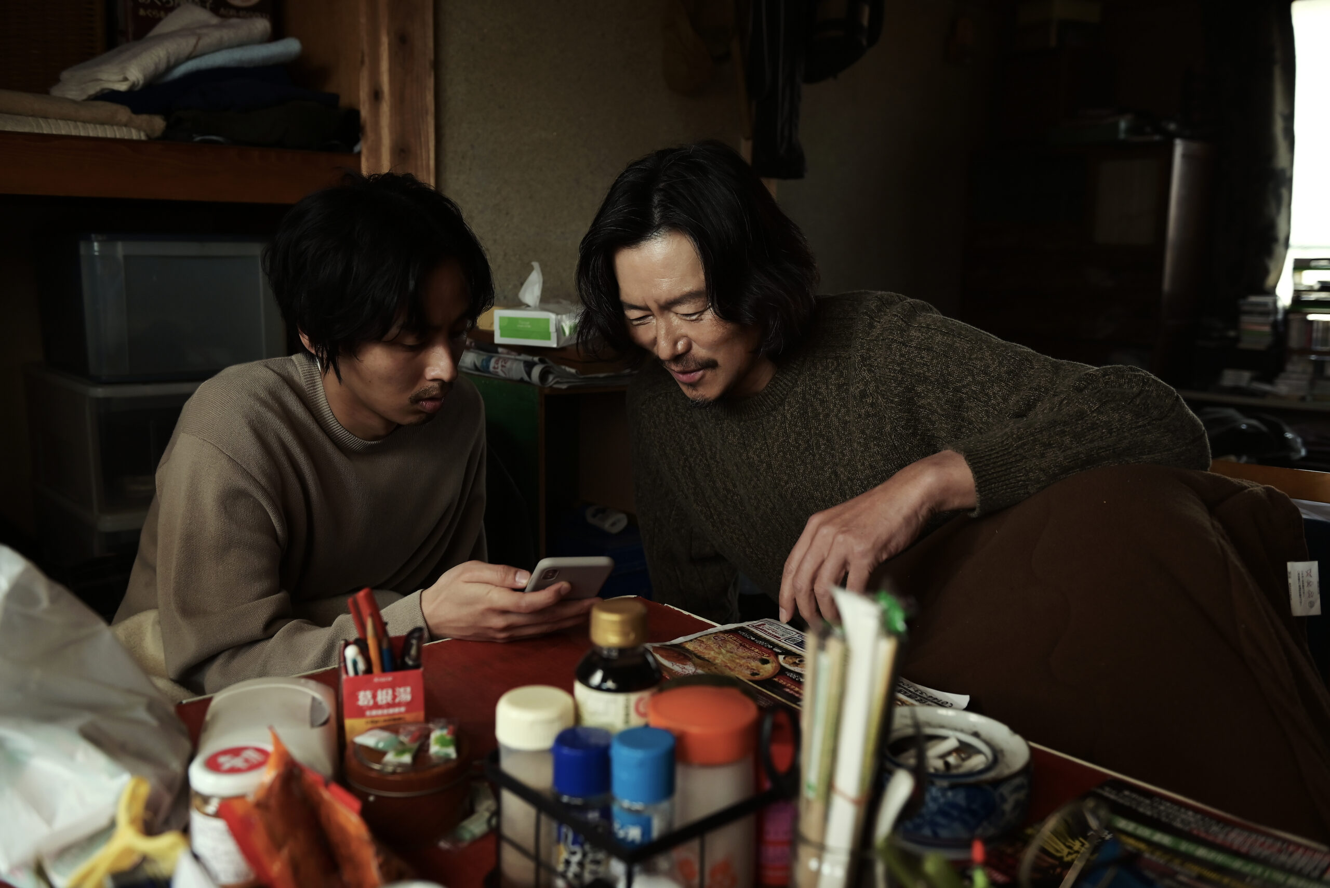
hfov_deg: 60.3
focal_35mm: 31
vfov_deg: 42.4
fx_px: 1146
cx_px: 665
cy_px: 444
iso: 500
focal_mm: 31
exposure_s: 1/400
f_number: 4
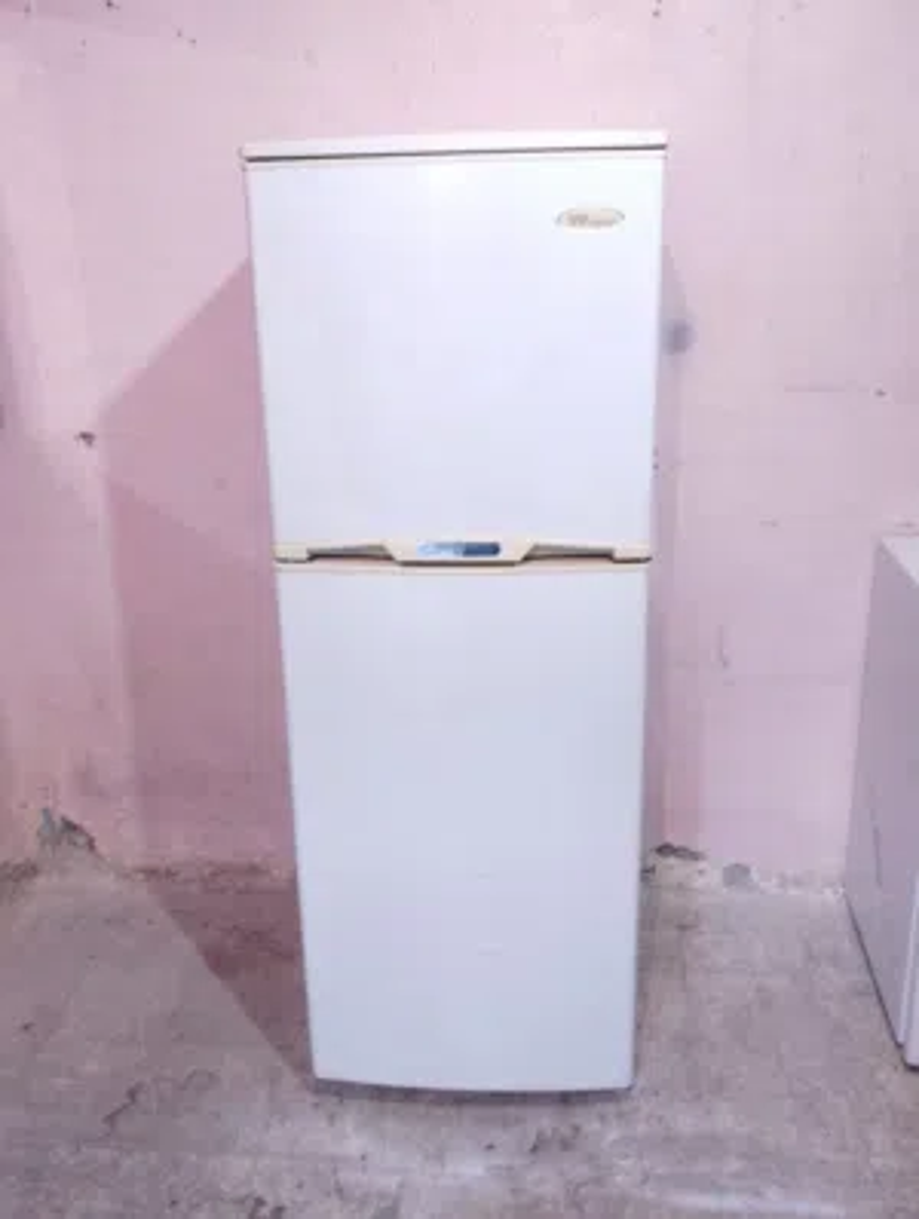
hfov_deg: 48.4
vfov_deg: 61.6
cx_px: 460
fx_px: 1023
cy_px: 610
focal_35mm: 29
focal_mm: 4.25
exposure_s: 1/33.3
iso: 1212
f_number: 1.8
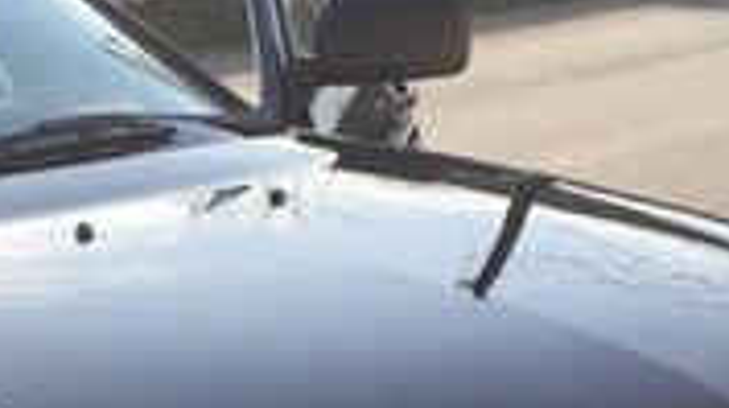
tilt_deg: -21.4
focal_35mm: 118
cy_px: 744
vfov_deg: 9.7
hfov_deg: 18.1
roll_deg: -2.3
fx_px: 2278
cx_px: 218
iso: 32
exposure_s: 1/775
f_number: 2.2
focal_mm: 4.15
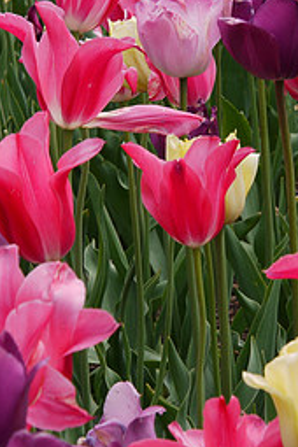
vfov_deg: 8.1
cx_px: 167
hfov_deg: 5.4
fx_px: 3166
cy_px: 122
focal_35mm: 255
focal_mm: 54
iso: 100
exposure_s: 1/125
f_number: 8
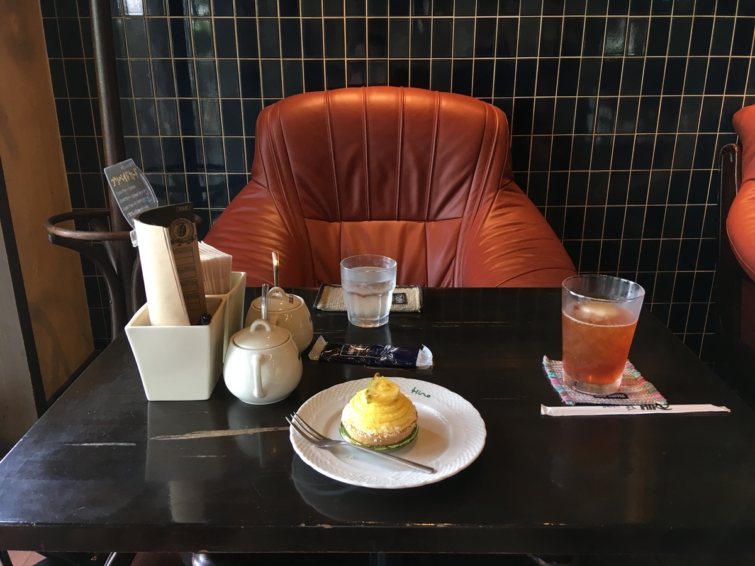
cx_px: 378
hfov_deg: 61.7
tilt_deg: -20.9
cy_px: 283
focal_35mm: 29
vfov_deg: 48.2
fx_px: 633
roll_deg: -0.6
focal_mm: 4.15
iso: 64
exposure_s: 1/30
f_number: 2.2
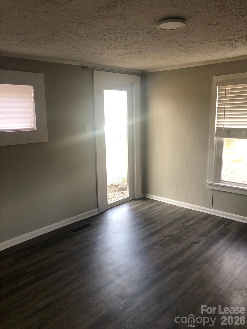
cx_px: 124
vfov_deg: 63.4
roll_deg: +1.2
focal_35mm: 28
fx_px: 266
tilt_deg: -10.0
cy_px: 164
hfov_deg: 49.7
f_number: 1.8
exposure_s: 1/30
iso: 32
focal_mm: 3.99
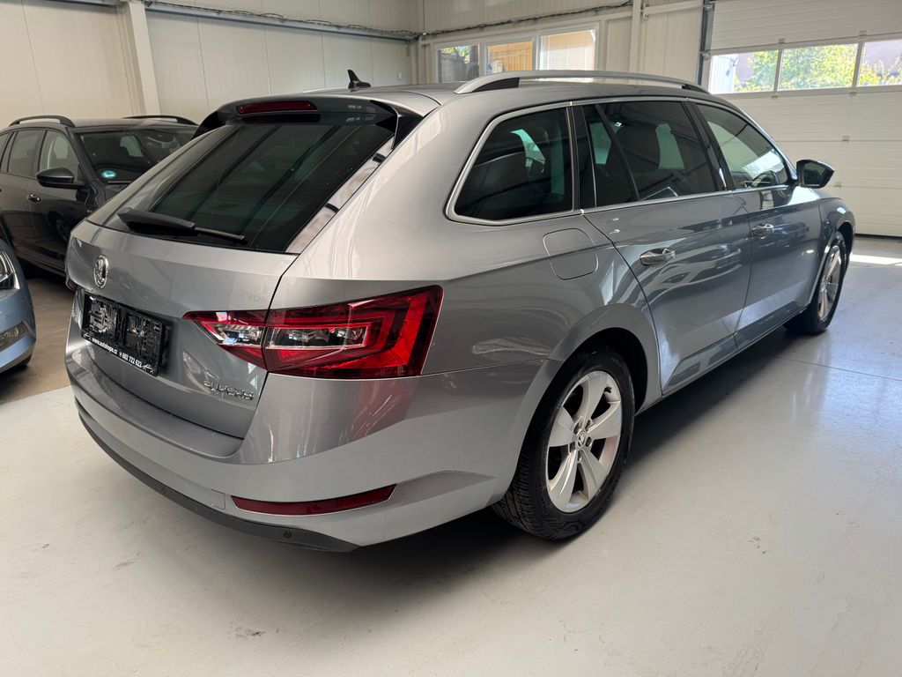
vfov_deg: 56.8
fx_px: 625
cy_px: 338
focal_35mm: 24
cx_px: 451
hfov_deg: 71.6
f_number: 1.78
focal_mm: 6.76
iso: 100
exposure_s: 1/121
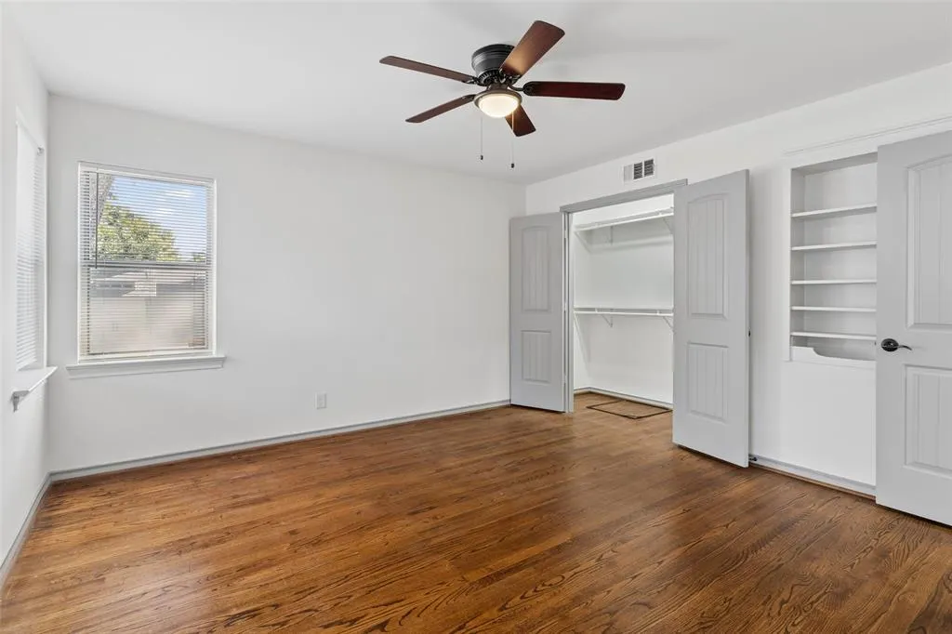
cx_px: 476
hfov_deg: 93.3
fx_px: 449
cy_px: 317
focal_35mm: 17
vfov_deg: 70.4
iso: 400
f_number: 10
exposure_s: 1/2
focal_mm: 17
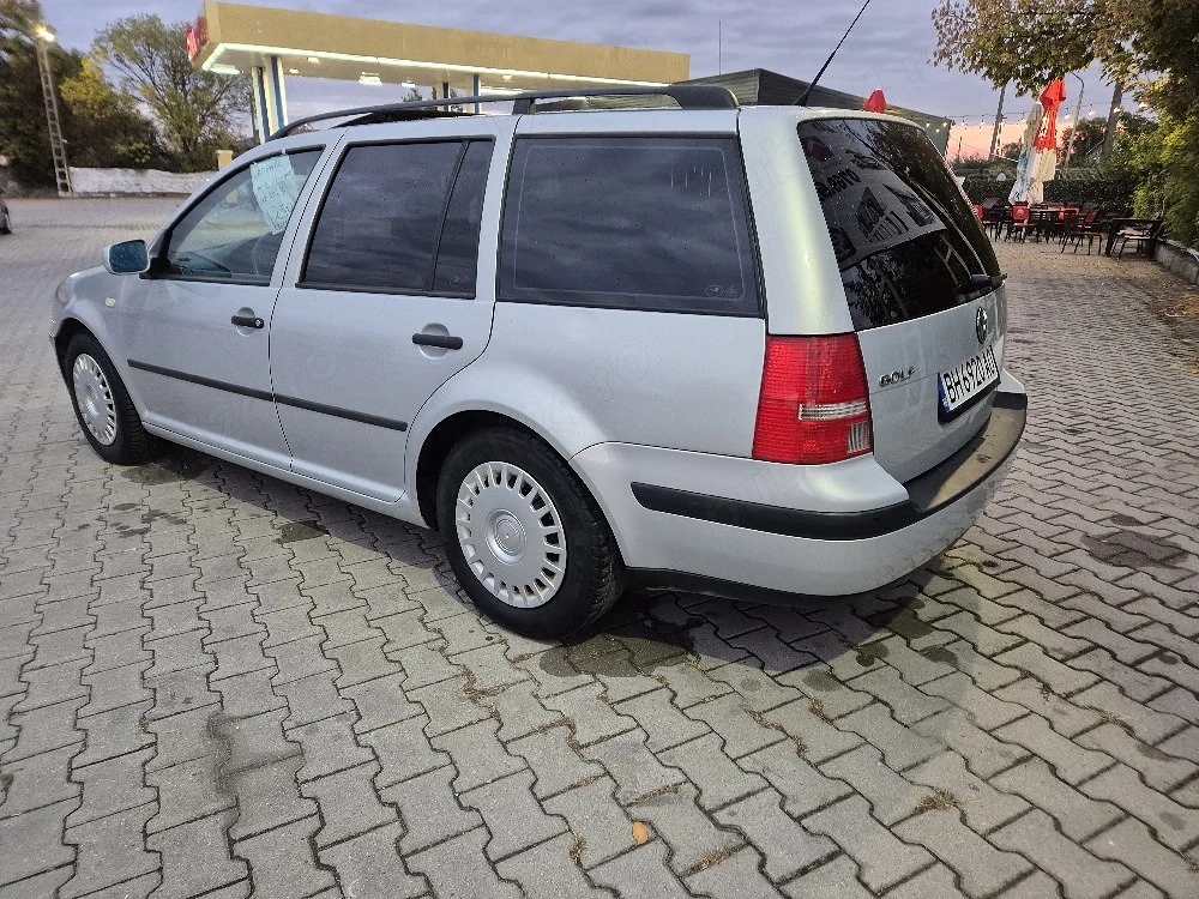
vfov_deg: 58.9
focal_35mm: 23
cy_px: 450
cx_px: 600
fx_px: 797
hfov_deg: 73.9
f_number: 1.8
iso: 1000
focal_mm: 5.4
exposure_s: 1/100
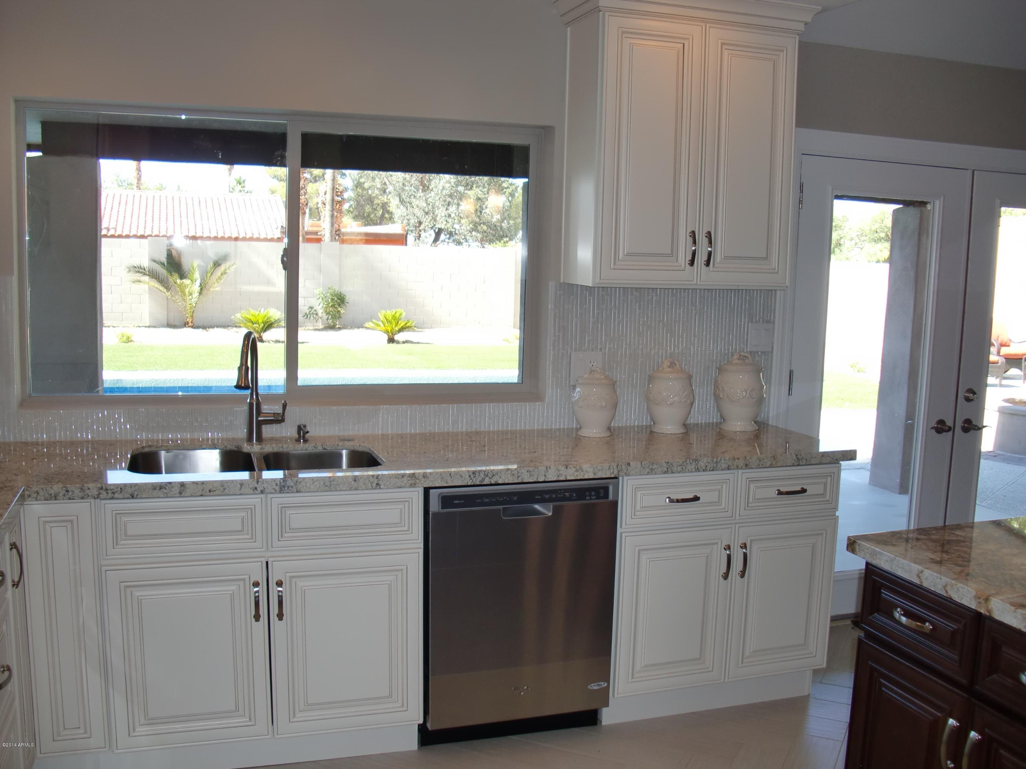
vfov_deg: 39.7
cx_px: 513
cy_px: 384
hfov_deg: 51.4
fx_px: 1067
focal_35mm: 36
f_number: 2.8
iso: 64
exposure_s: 1/100
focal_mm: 6.3
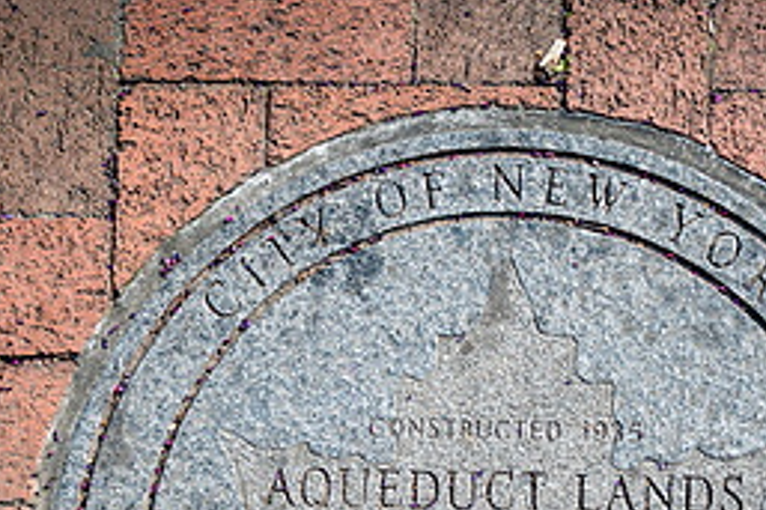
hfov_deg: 25.6
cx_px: 495
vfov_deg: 16.7
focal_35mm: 79
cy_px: 561
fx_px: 1680
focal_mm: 35
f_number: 4.5
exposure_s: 1/500
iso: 200
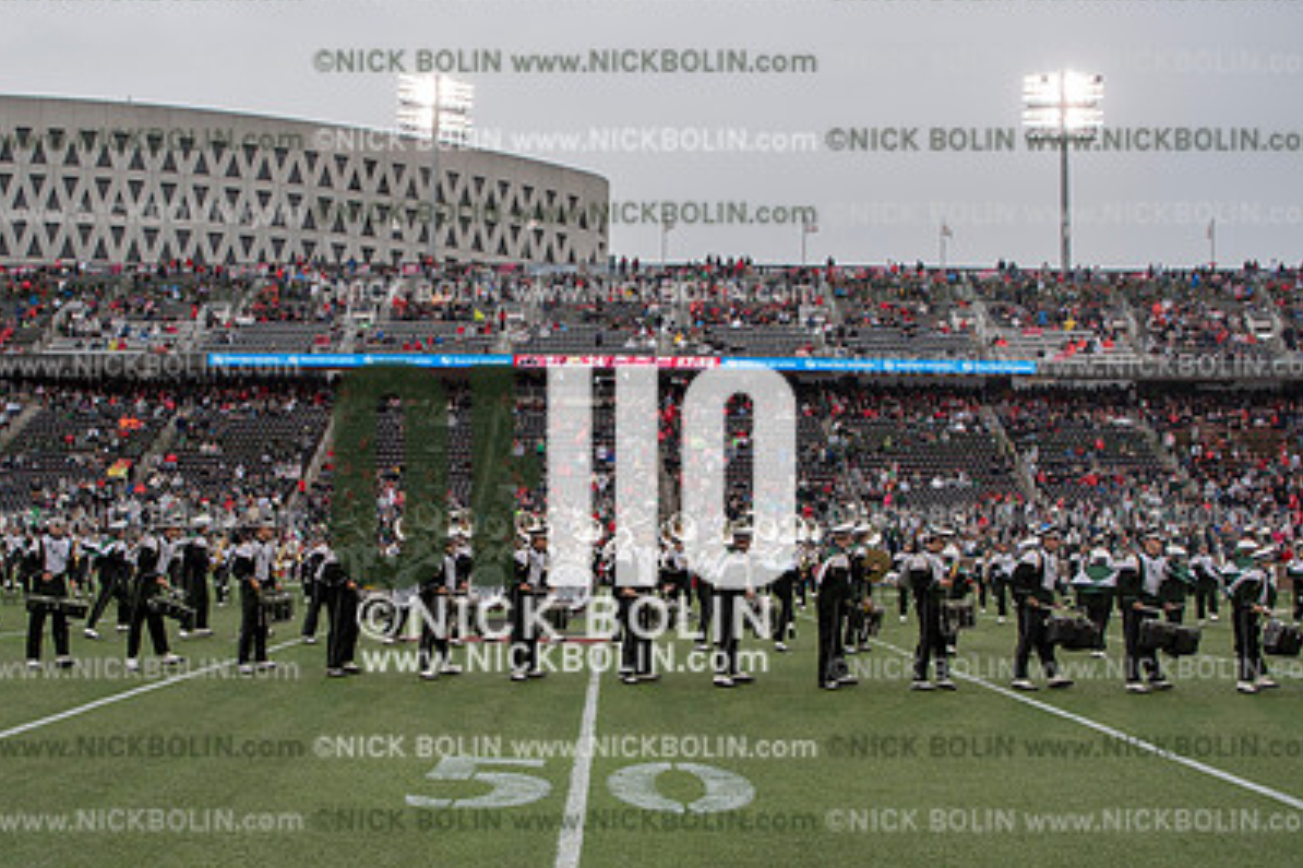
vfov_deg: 37.7
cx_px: 563
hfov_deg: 54.3
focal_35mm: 35
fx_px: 1266
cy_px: 519
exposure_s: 1/800
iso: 250
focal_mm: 24
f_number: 3.5
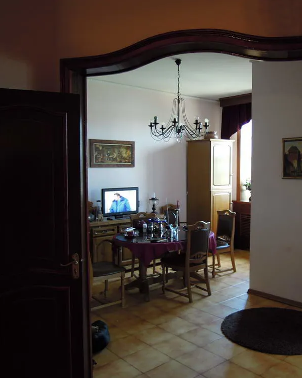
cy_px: 192
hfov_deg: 45.6
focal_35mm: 32
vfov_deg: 55.7
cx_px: 174
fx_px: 358
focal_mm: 4.3
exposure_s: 1/25
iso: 160
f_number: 1.8
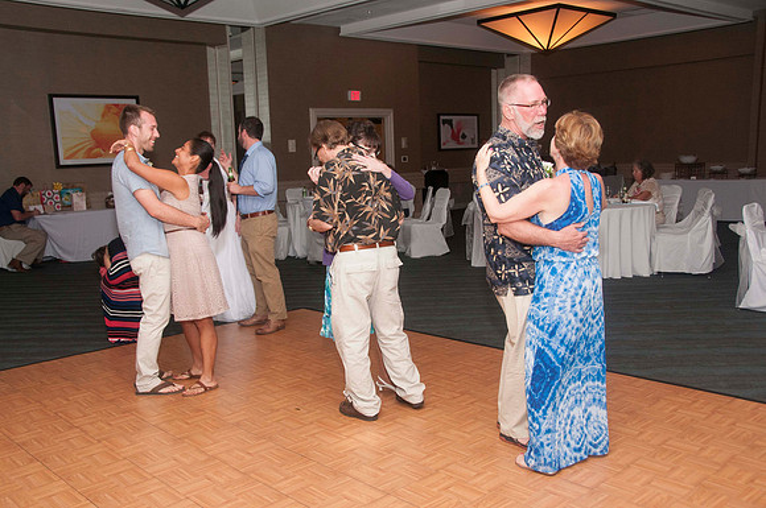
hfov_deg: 57.3
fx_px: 701
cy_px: 254
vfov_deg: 39.9
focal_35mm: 33
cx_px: 383
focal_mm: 22
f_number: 5.6
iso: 800
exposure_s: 1/60
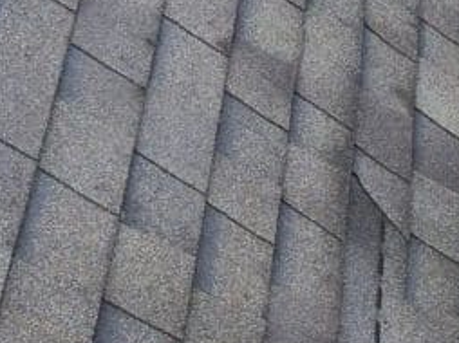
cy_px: 276
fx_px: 1550
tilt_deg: -50.9
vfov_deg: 12.6
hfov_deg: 16.8
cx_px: 300
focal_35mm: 117
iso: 32
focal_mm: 4.15
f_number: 2.2
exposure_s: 1/805
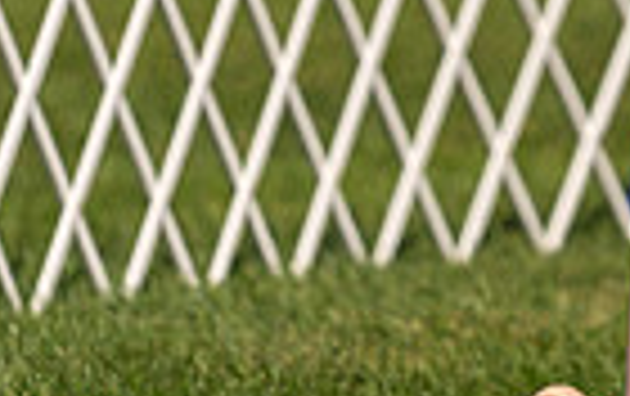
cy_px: -189
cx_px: 880
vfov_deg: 1.3
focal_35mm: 981
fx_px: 16870
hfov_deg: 2.1
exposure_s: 1/2500
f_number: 3.2
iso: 100
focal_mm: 200
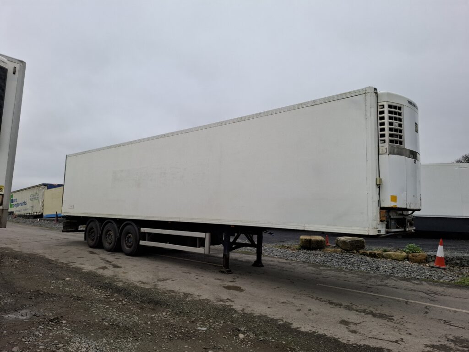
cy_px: 176
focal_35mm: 23
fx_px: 312
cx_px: 234
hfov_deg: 73.9
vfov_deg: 58.9
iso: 50
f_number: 1.8
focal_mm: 5.54
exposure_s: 1/260
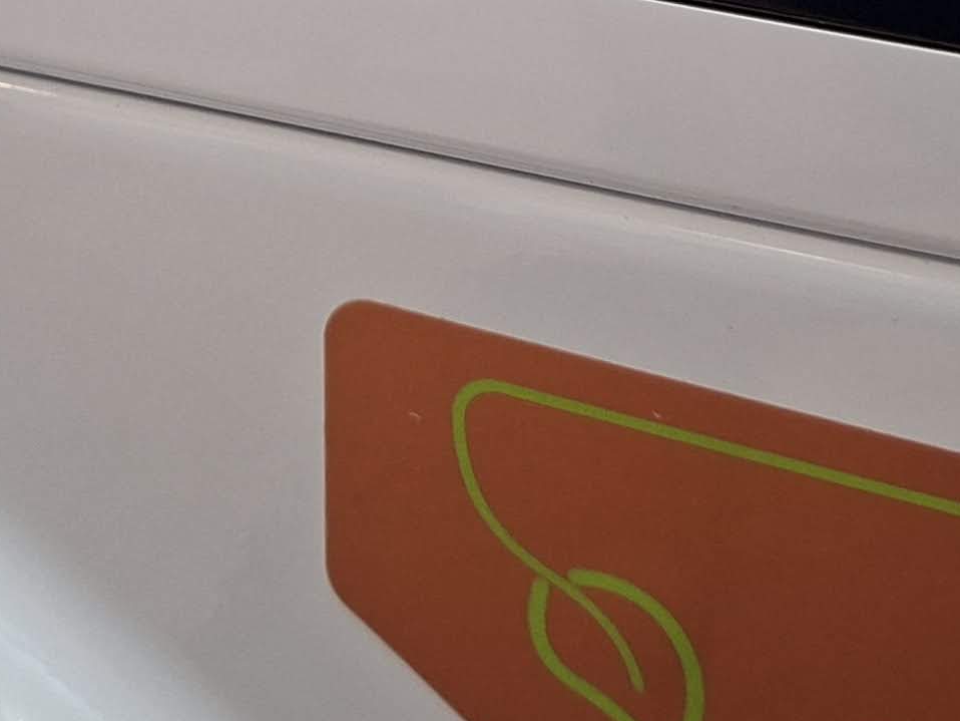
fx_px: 2663
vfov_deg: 14.0
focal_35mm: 96
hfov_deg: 20.4
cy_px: -493
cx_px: 330
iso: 250
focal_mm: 5.54
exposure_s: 1/50
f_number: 1.8
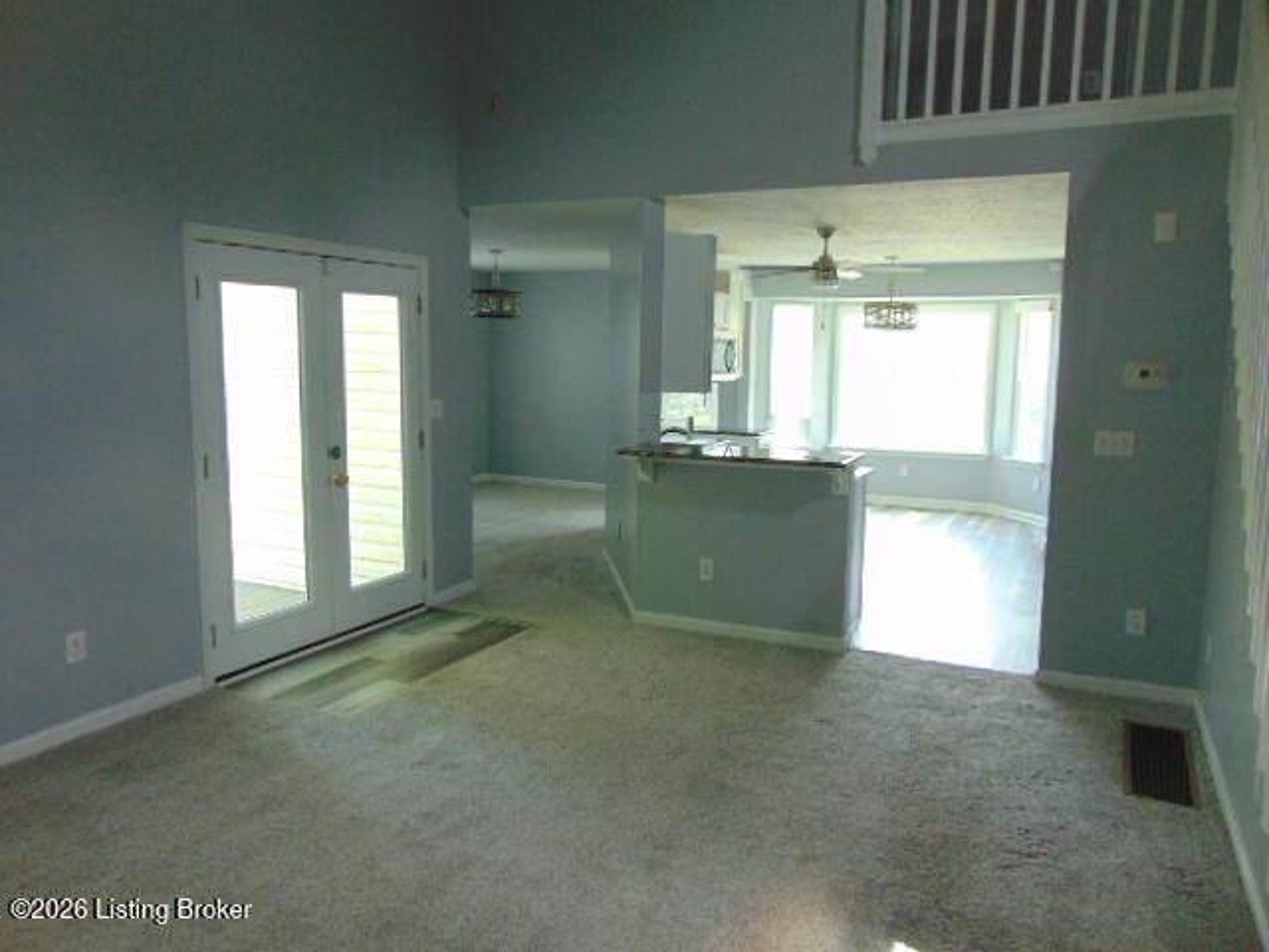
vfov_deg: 54.9
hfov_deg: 69.4
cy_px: 476
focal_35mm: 25
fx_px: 916
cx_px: 634
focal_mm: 4.5
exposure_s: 1/30
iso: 100
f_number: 3
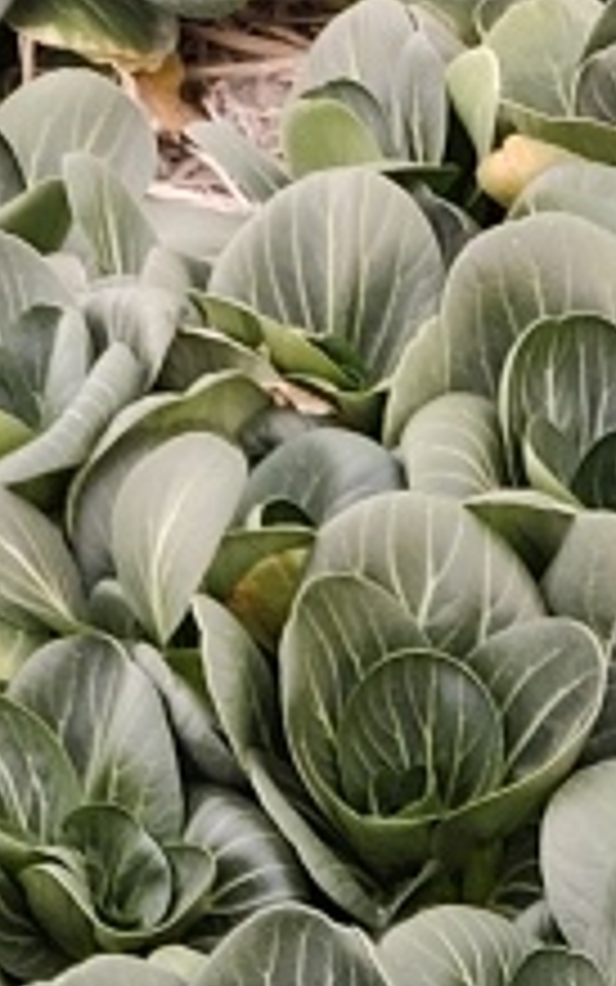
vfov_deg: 13.5
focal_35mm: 124
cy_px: 2163
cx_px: 814
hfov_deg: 10.3
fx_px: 3329
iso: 160
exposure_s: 1/100
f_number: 1.6
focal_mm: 5.84
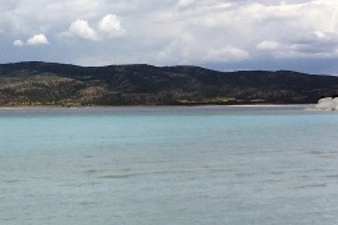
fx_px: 891
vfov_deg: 13.9
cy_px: 284
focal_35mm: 95
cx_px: 29
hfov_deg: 21.0
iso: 25
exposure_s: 1/3497
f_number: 2.2
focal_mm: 4.15
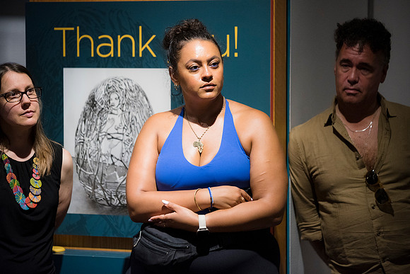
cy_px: 137
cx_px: 205
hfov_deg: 14.2
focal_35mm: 145
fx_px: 1652
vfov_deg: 9.5
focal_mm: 145
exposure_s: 1/125
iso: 2000
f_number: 2.8
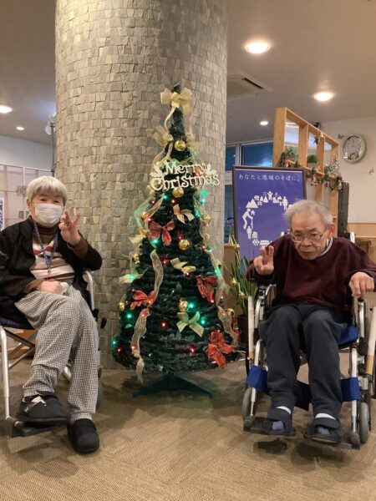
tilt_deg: -3.0
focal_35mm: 31
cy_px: 250
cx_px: 188
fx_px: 449
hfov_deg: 45.4
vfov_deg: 58.4
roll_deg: -2.9
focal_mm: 3.3
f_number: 2.4
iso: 400
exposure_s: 1/40
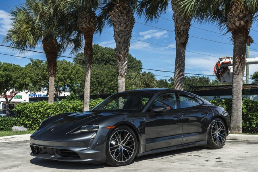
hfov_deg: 39.3
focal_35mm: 50
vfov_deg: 26.7
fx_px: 361
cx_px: 130
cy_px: 99
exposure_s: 1/100
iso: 100
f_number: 8
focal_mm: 44
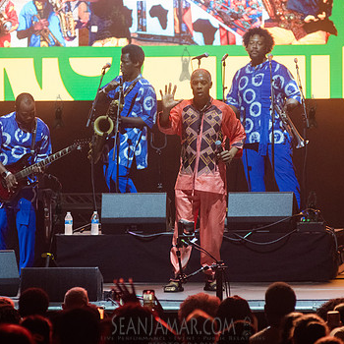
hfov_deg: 6.1
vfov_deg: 6.1
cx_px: 185
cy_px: 159
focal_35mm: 287
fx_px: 3227
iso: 4000
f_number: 4
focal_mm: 200
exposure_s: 1/500
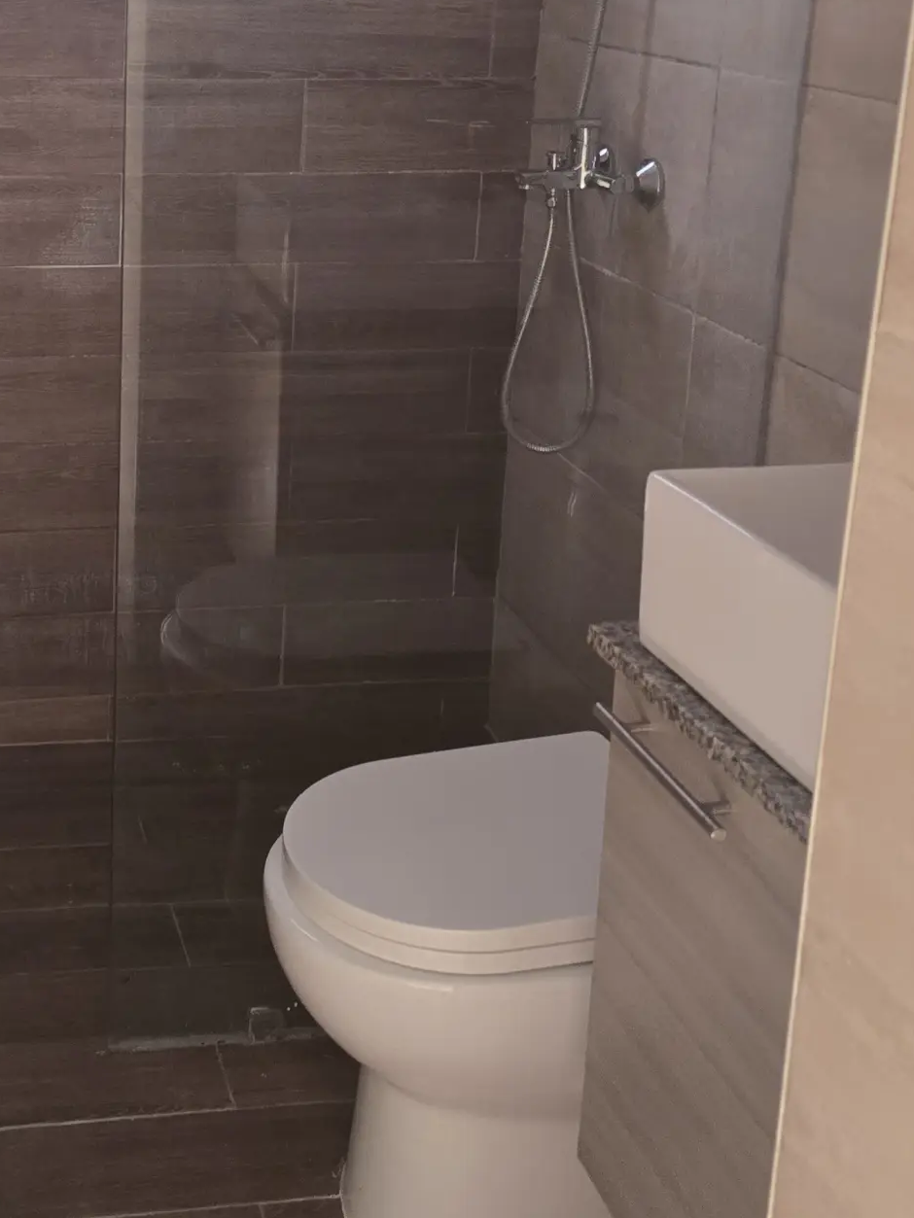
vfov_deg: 39.4
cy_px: 319
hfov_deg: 29.8
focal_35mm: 47
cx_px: 118
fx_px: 1654
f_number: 1.7
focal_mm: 6.3
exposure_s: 1/120
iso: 500
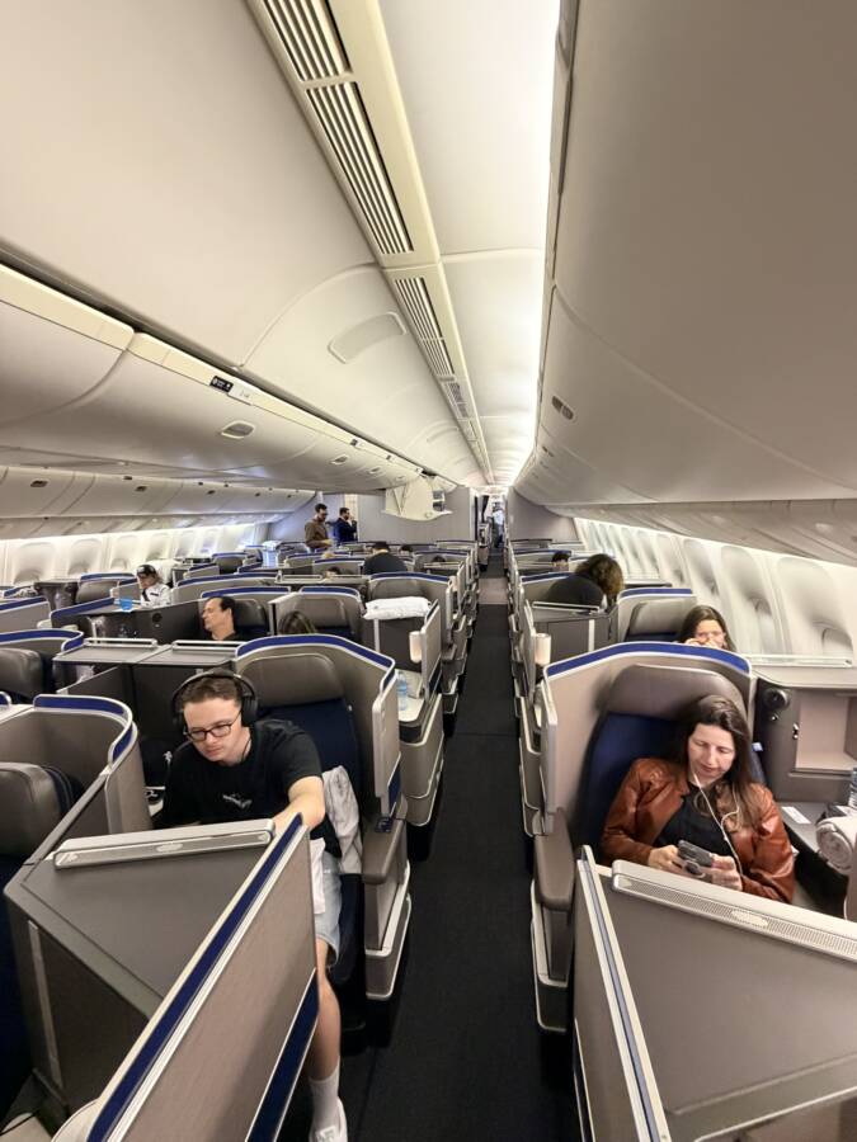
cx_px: 428
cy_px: 571
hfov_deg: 85.7
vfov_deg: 102.1
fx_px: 462
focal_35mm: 14
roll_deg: +0.5
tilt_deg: -7.4
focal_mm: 2.22
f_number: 2.2
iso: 500
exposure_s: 1/57
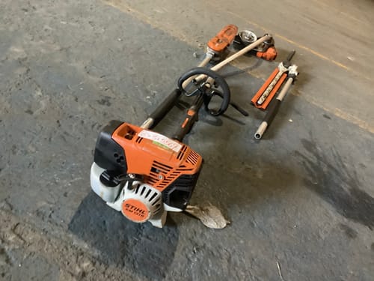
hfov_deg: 58.4
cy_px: 140
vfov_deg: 45.4
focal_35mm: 31
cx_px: 187
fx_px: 335
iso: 640
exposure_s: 1/20
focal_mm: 3.3
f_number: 2.4
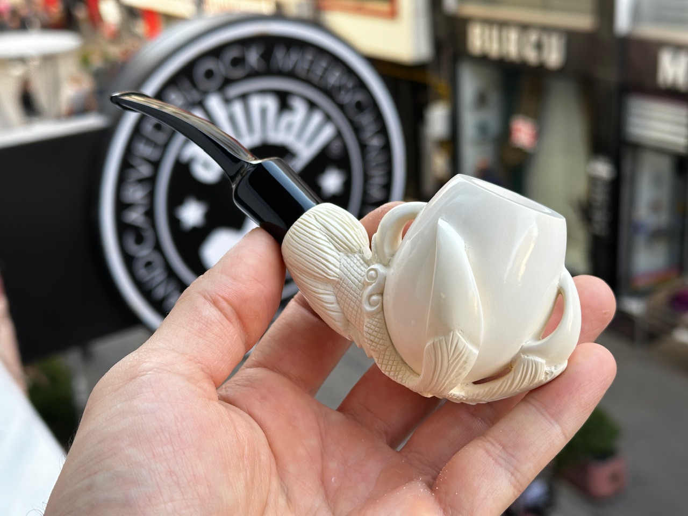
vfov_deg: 30.3
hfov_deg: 39.7
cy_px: 258
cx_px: 344
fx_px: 954
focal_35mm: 48
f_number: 1.78
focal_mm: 6.86
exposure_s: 1/241
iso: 50
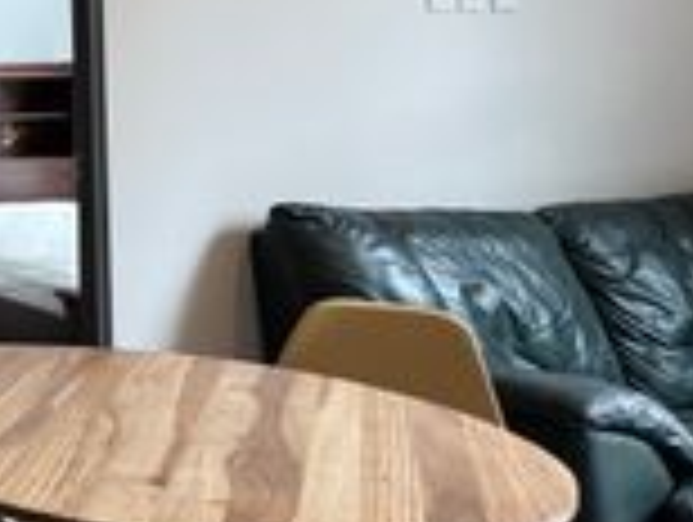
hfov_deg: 22.1
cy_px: 50
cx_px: -522
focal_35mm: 58
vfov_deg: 24.5
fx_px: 1163
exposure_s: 1/75
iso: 320
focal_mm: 2.22
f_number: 2.2
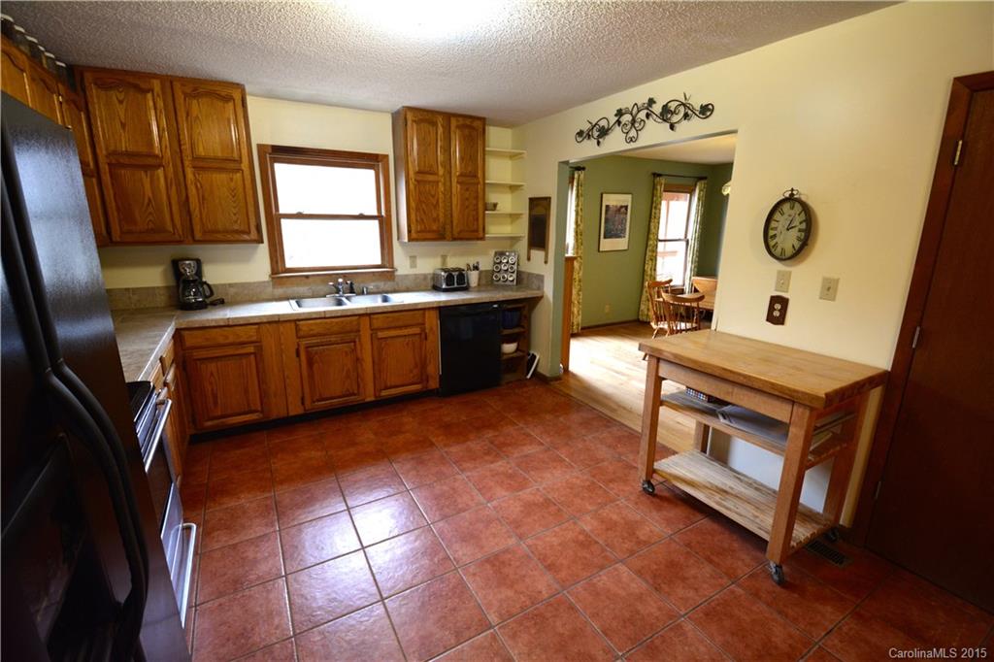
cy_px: 331
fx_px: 414
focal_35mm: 15
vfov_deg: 77.3
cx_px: 497
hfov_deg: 100.4
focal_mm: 10
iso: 800
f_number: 4
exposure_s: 1/50
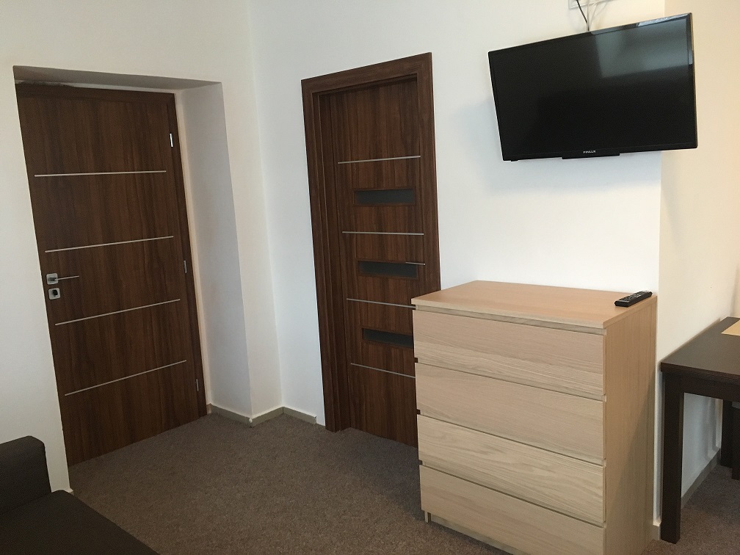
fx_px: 620
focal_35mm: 29
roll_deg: +3.0
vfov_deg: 48.2
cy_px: 278
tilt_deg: -10.1
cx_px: 370
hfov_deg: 61.7
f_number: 2.2
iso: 200
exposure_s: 1/33
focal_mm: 4.15
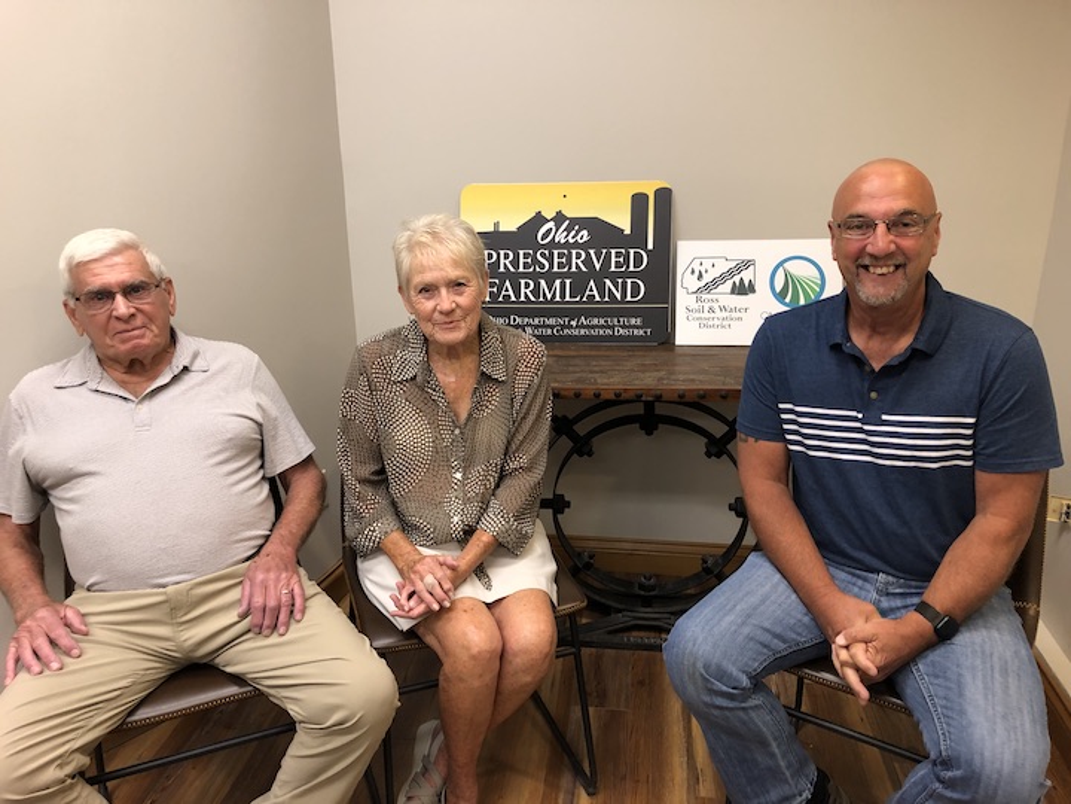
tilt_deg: -17.2
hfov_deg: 63.4
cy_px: 402
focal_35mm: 28
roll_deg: +0.2
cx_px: 536
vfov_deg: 49.7
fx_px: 866
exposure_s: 1/15
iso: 40
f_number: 1.8
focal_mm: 3.99
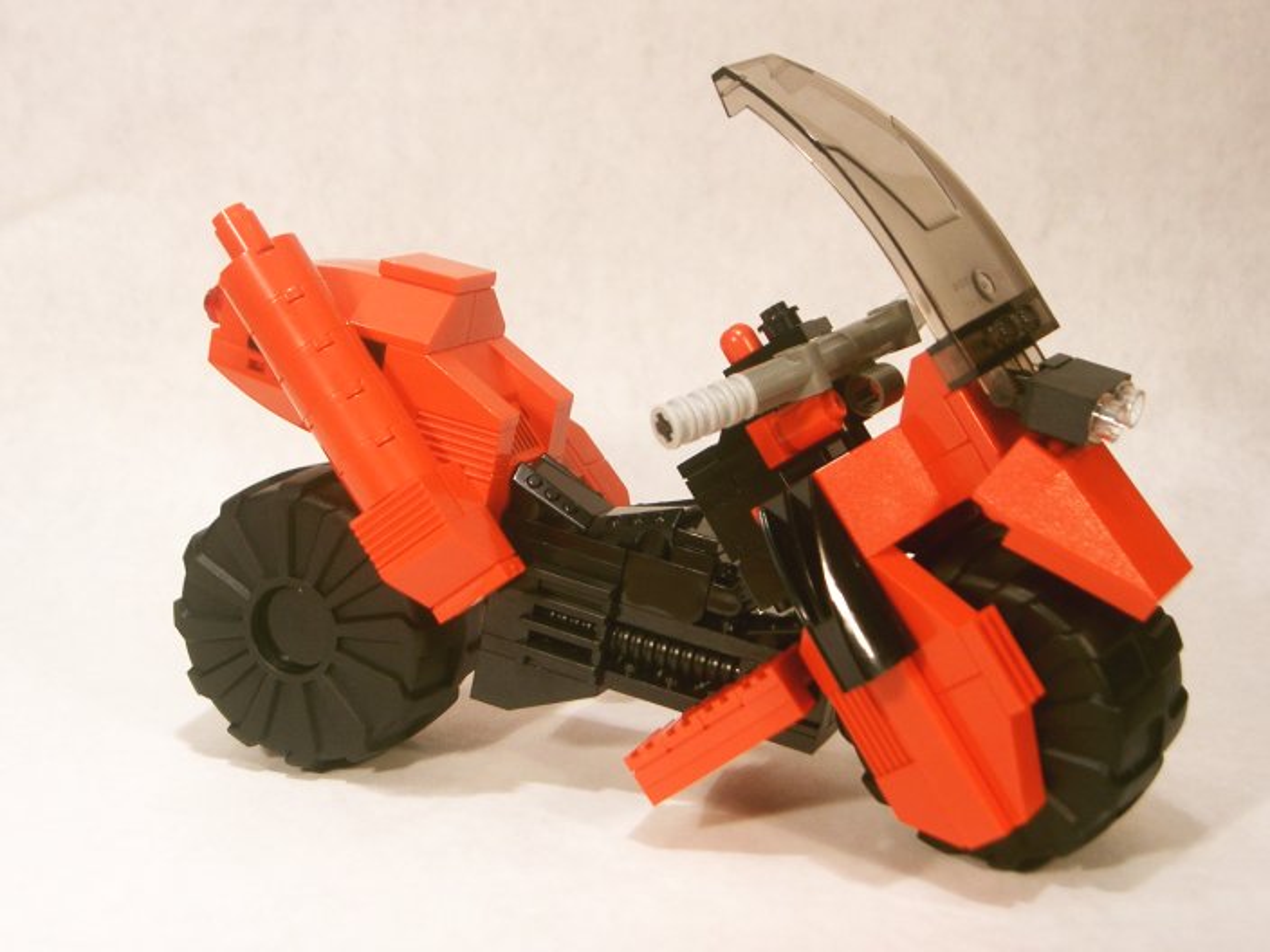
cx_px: 635
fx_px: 2018
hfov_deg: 34.9
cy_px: 476
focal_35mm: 55
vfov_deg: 26.6
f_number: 3.3
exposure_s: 1/80
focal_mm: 11.4
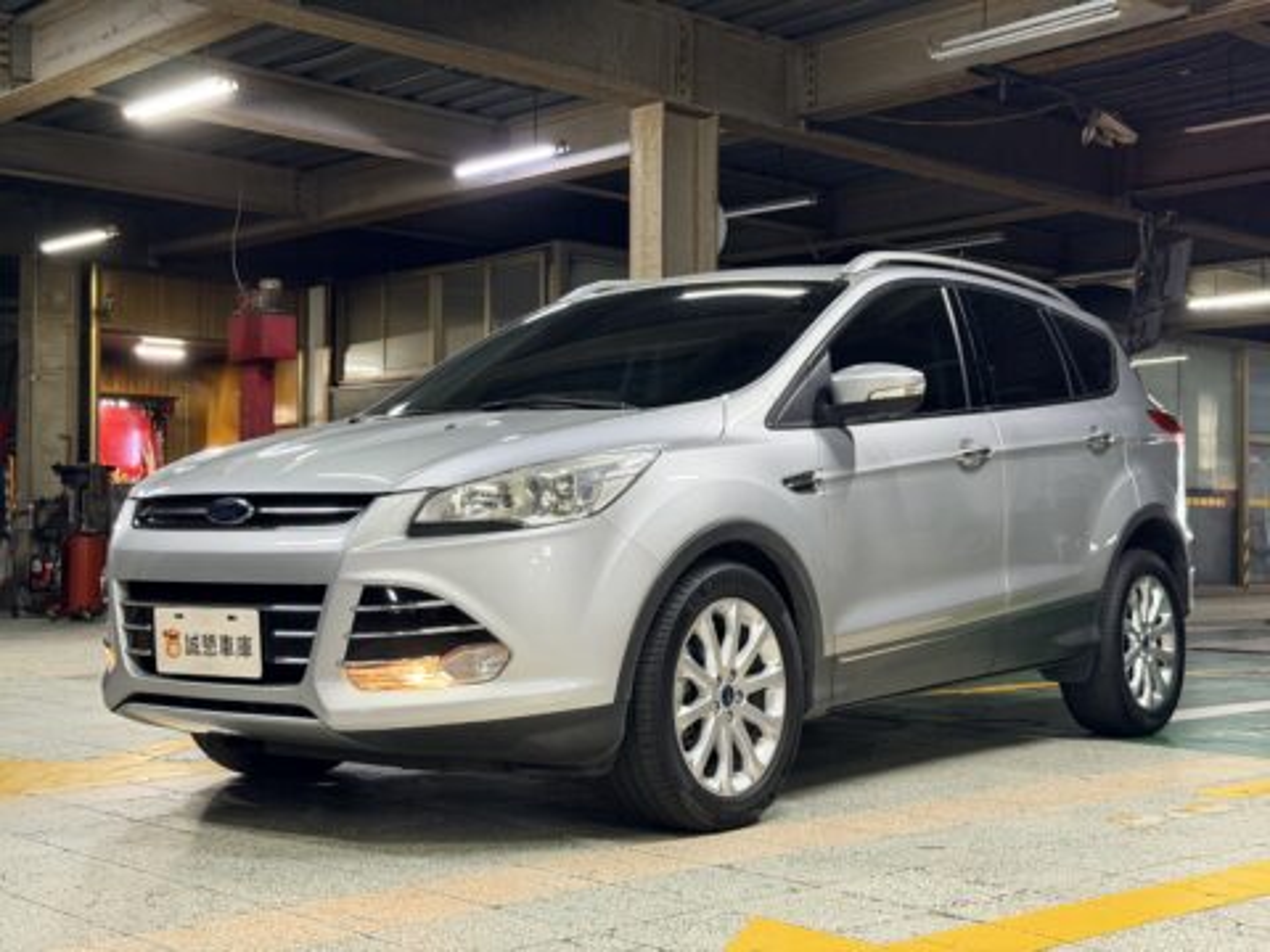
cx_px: 635
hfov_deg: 39.7
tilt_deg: +1.8
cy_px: 476
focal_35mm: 48
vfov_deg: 30.3
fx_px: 1761
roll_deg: +0.0
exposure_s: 1/40
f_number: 1.78
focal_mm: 6.76
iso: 320
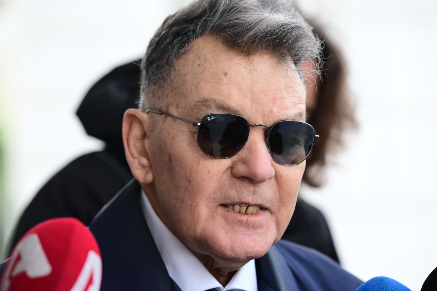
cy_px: 146
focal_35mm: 155
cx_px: 218
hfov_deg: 13.2
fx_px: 1881
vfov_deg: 8.9
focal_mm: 155
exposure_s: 1/250
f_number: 4.5
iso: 640
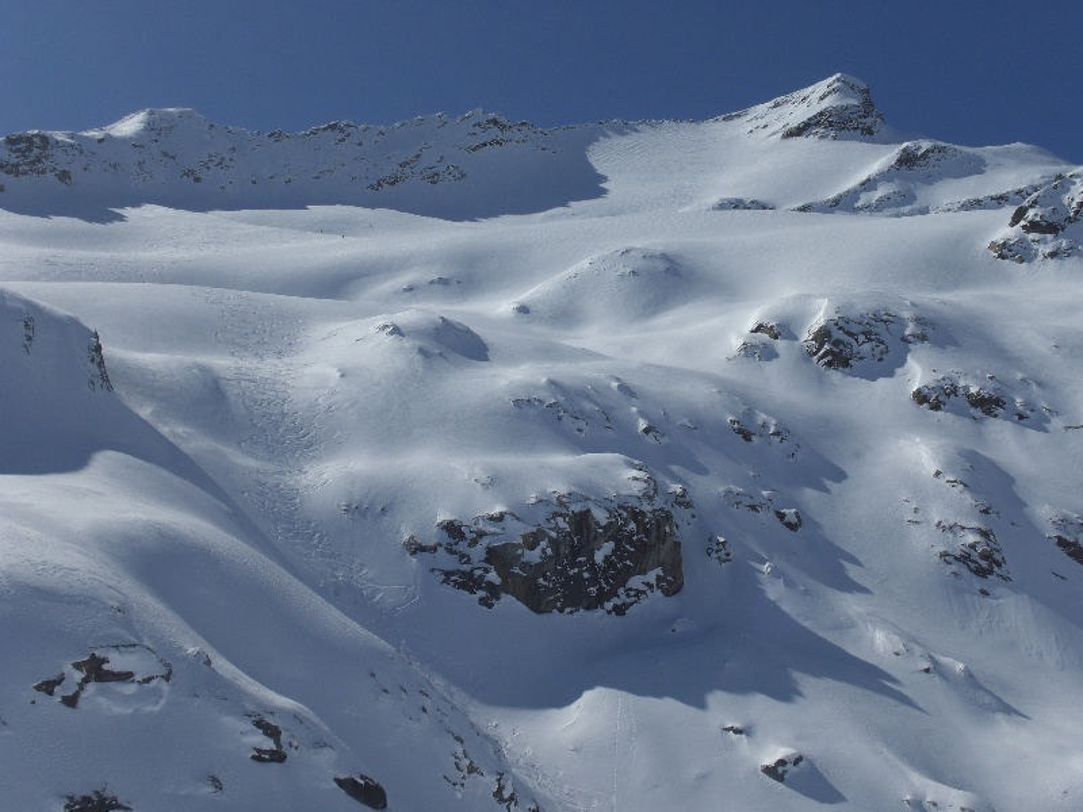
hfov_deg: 30.7
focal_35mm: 63
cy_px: 406
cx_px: 542
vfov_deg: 23.3
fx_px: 1971
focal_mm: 10.4
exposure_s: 1/800
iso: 50
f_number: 5.7
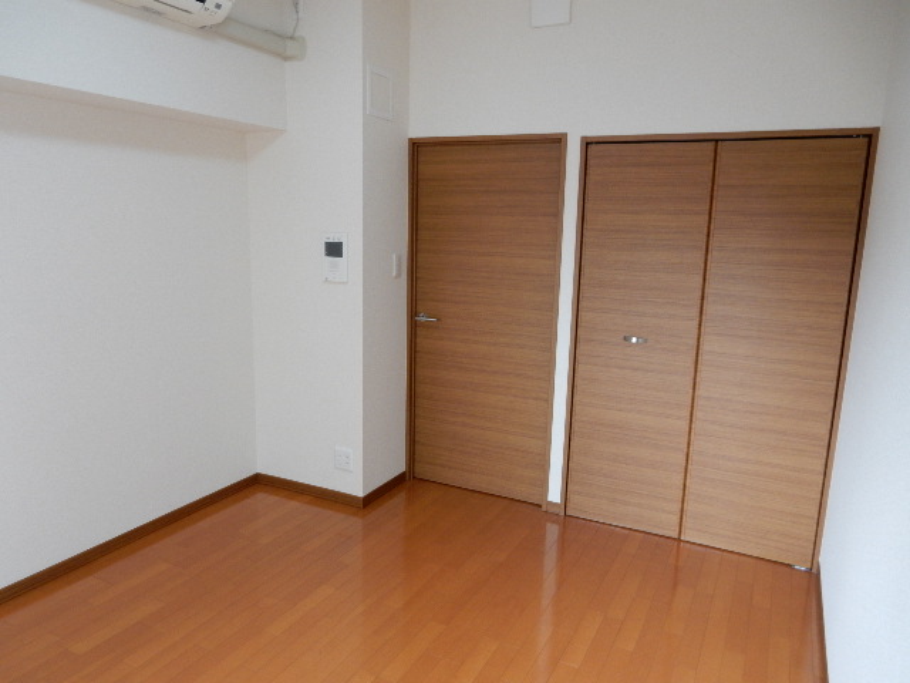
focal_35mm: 25
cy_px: 342
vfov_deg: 54.9
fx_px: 657
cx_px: 455
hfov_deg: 69.4
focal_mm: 4.5
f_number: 3.7
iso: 220
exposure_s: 1/30
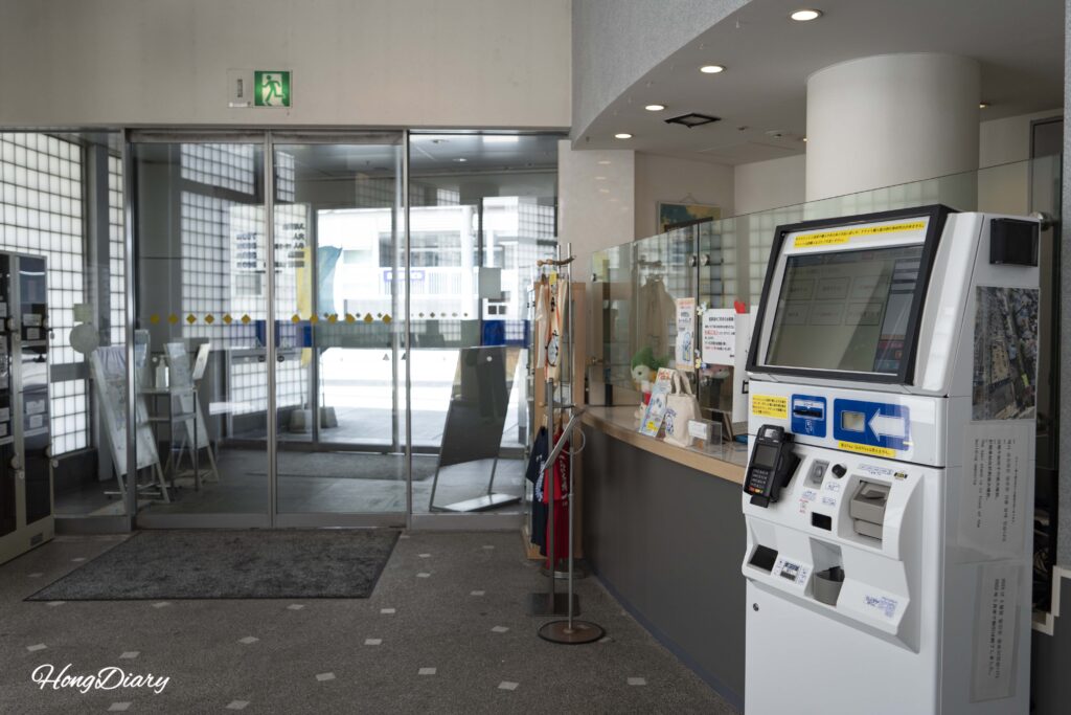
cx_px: 536
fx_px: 893
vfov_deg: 43.6
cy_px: 358
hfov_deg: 61.9
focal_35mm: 30
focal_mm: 30
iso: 250
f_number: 4.5
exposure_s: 1/160
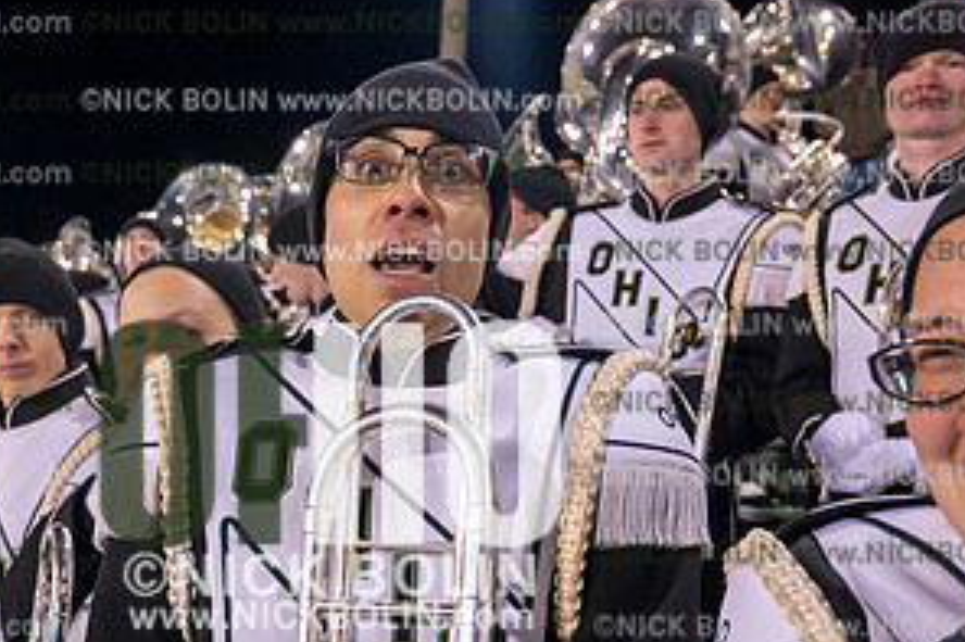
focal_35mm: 48
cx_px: 329
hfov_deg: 40.7
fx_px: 1286
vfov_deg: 27.7
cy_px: 476
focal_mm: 24.5
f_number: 4.5
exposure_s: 1/640
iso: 5000
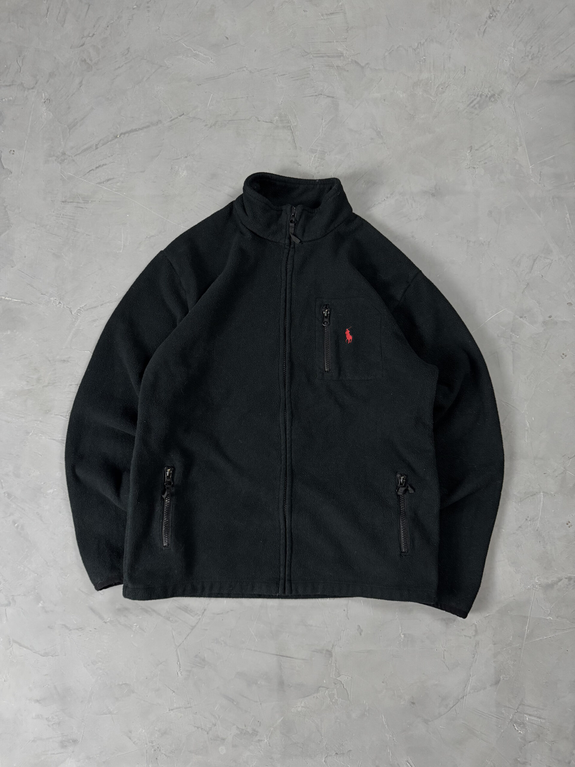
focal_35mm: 24
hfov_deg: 56.8
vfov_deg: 71.6
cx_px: 288
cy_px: 384
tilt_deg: -83.8
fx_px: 532
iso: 320
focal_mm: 6.76
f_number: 1.78
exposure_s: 1/60
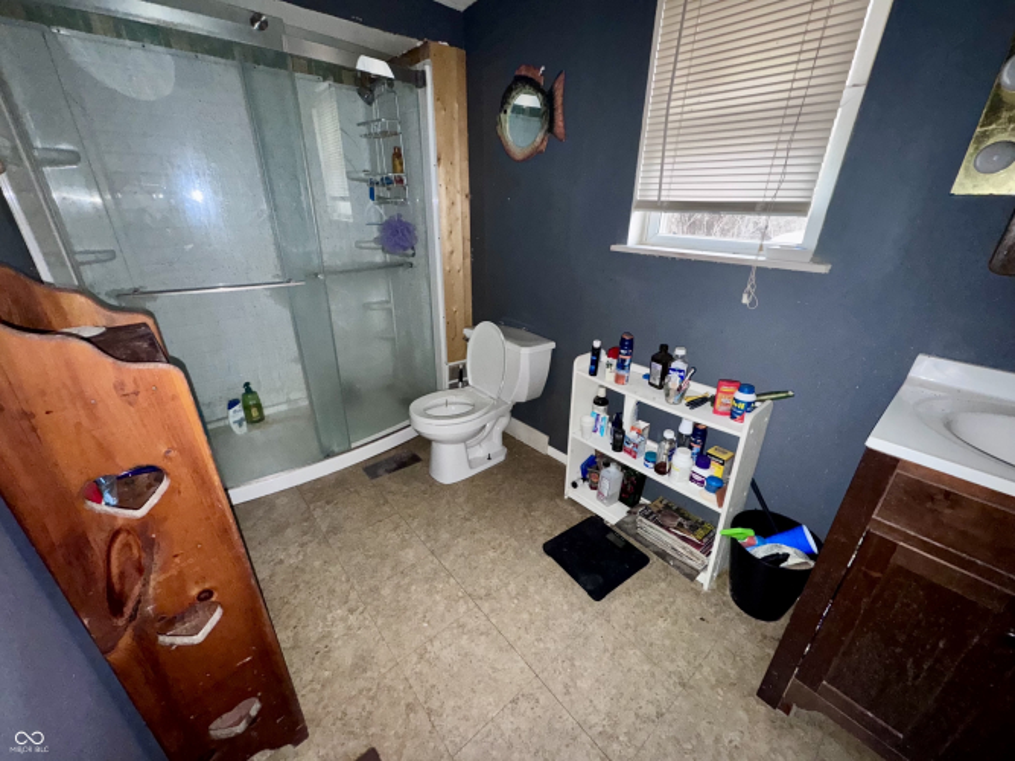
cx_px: 508
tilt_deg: -24.5
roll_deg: -0.8
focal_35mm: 14
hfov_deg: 102.1
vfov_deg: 85.7
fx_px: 410
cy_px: 380
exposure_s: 1/18
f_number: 2.2
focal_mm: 2.22
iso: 250
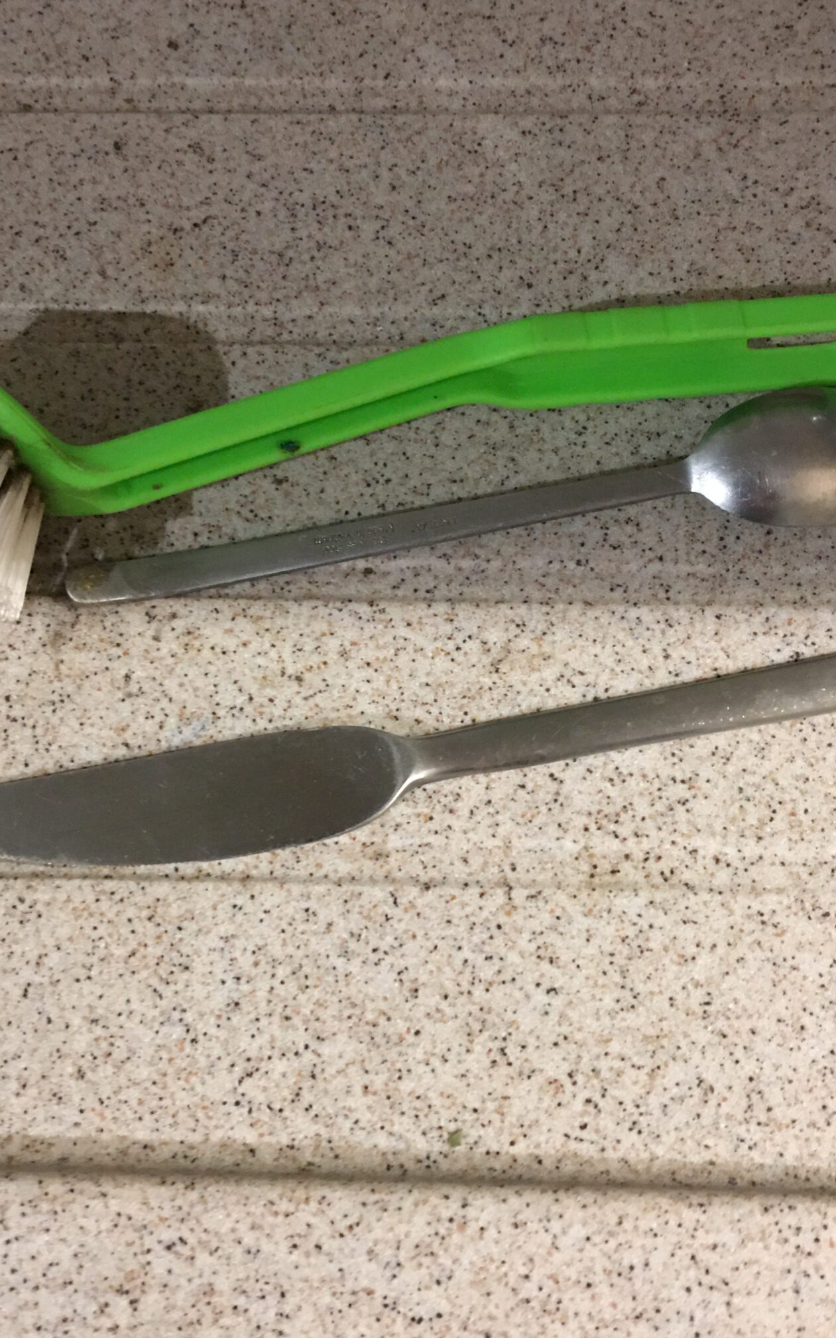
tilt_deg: -73.3
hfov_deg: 32.8
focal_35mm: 39
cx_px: 408
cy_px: 684
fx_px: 1422
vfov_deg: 50.4
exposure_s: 1/8
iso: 160
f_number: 2.2
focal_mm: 4.15
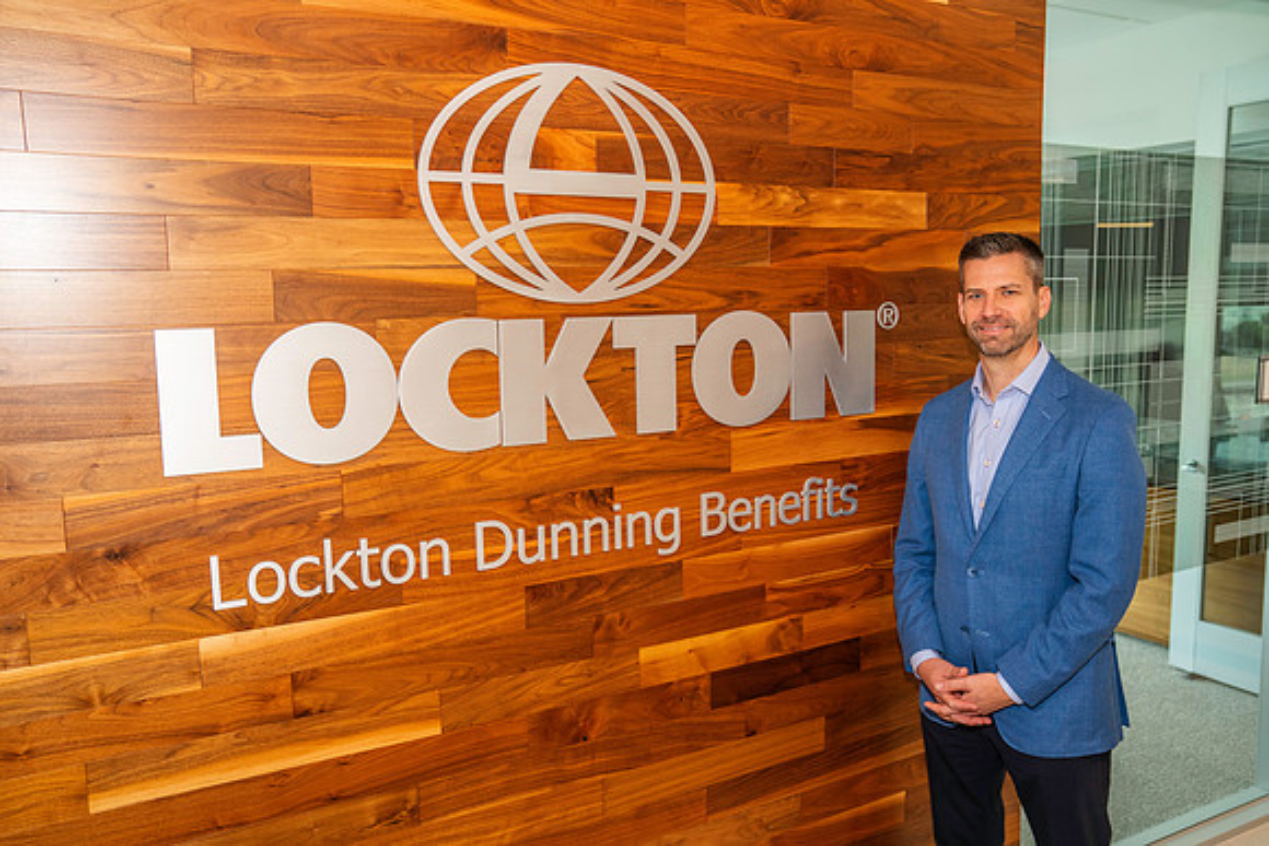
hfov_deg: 61.9
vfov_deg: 43.6
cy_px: 423
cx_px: 634
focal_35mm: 30
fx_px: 1058
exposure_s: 1/200
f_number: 4
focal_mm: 30
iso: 1250
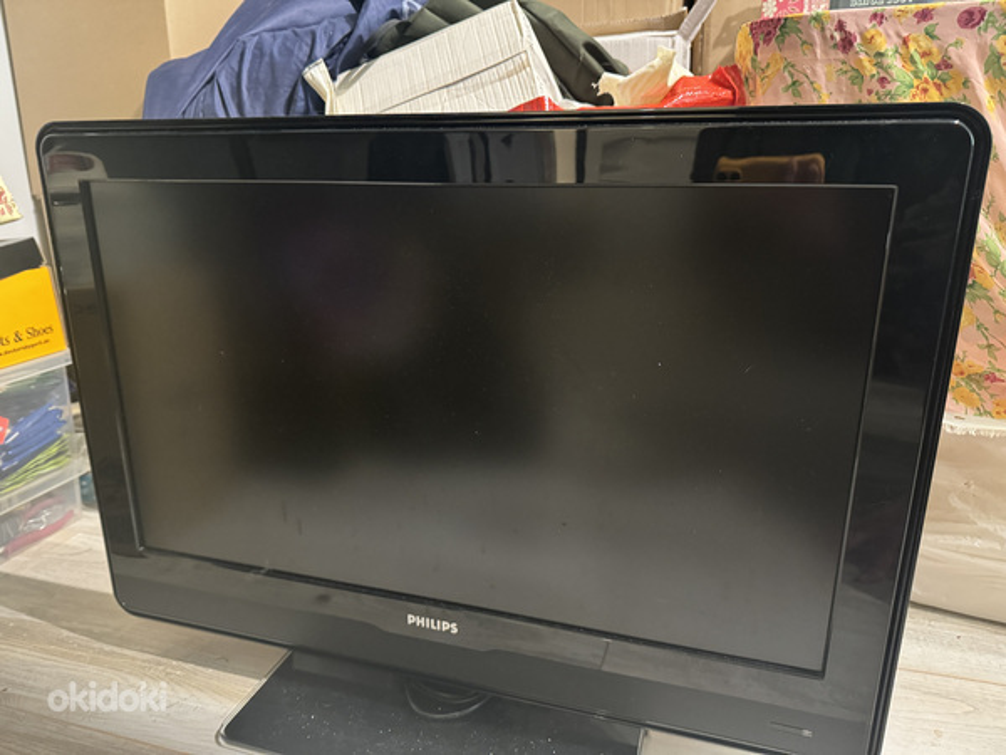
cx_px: 503
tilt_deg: -16.3
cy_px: 378
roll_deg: +0.7
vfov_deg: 56.8
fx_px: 697
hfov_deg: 71.6
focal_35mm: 24
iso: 1000
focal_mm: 6.76
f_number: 1.78
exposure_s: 1/33
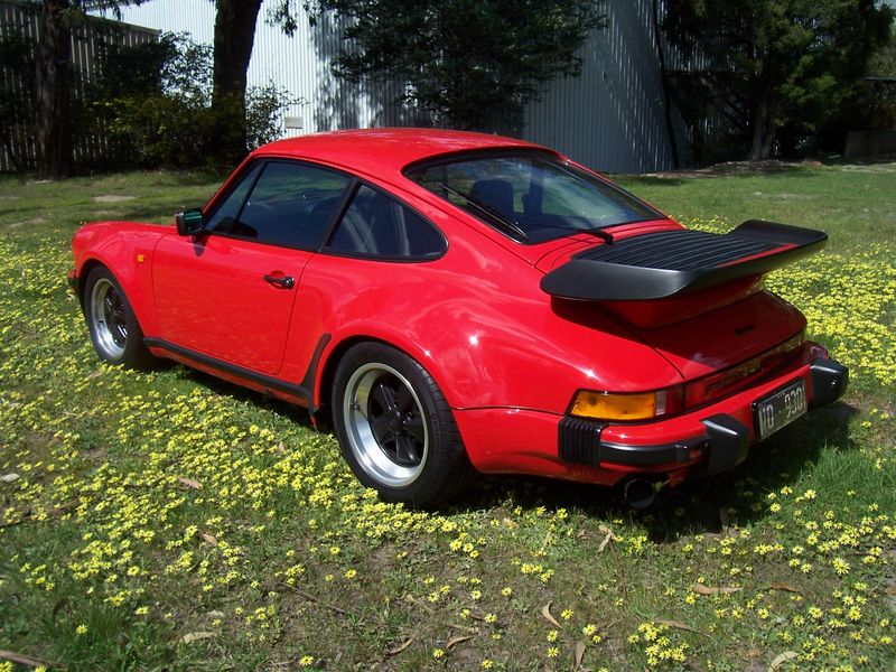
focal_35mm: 34
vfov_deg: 41.8
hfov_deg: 54.0
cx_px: 448
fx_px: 880
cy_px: 336
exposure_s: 1/750
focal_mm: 5.6
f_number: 5.6
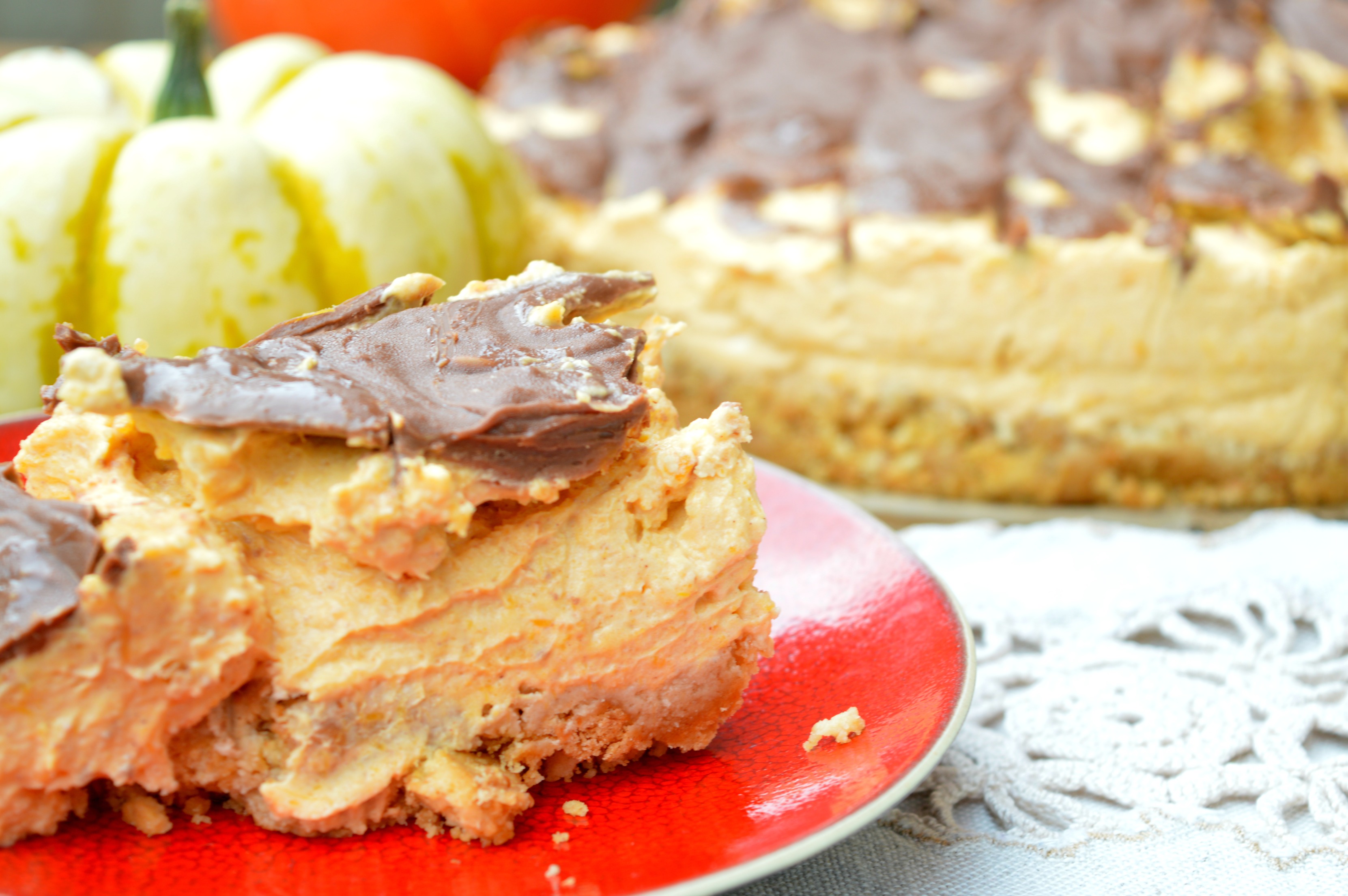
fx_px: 3086
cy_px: 448
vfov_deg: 16.5
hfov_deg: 24.6
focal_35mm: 82
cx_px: 674
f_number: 5.6
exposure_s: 1/40
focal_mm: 55
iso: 100
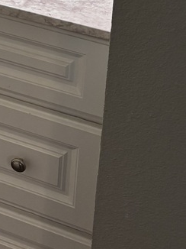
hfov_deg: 12.4
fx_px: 825
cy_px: -179
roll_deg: -1.1
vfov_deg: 15.2
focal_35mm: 115
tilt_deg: -16.1
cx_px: -63
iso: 125
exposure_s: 1/120
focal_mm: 5.96
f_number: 1.6
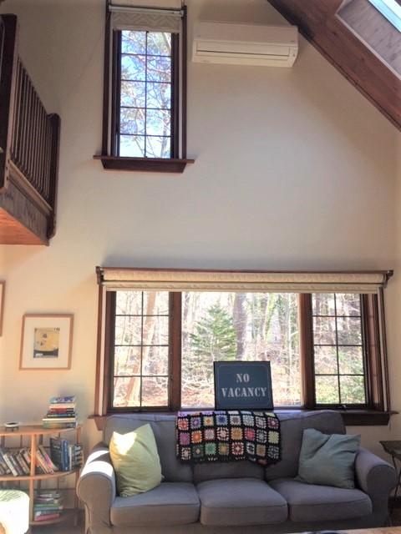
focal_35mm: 29
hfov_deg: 48.2
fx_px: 448
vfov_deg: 61.7
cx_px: 200
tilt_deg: +7.4
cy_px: 267
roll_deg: -0.3
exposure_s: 1/120
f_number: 2.2
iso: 32
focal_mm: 4.15
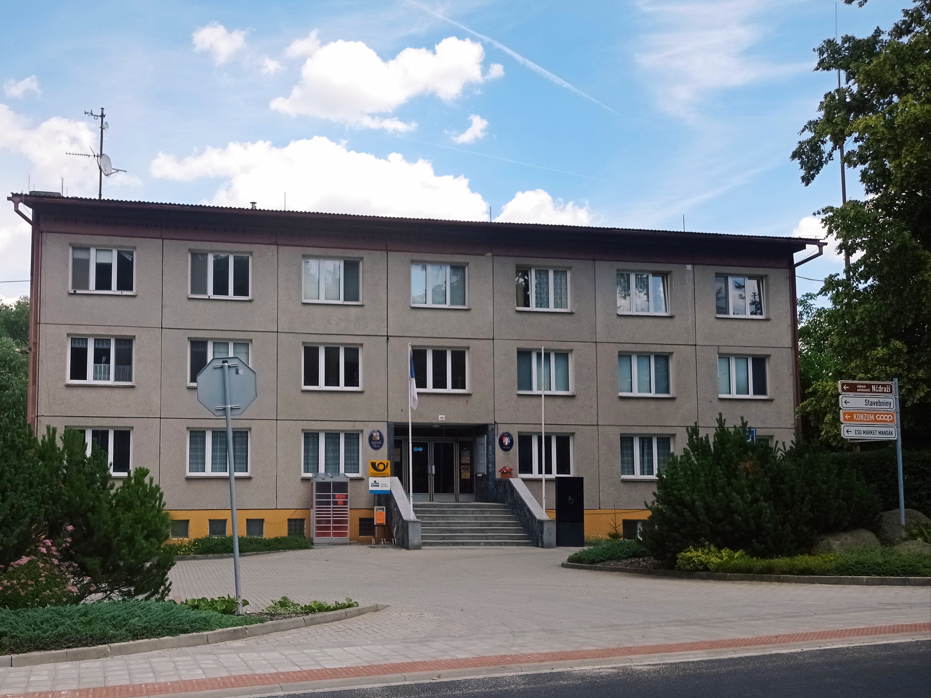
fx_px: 753
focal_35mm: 28
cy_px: 349
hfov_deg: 63.4
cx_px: 466
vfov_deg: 49.7
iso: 101
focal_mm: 4.74
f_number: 1.79
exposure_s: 1/2874
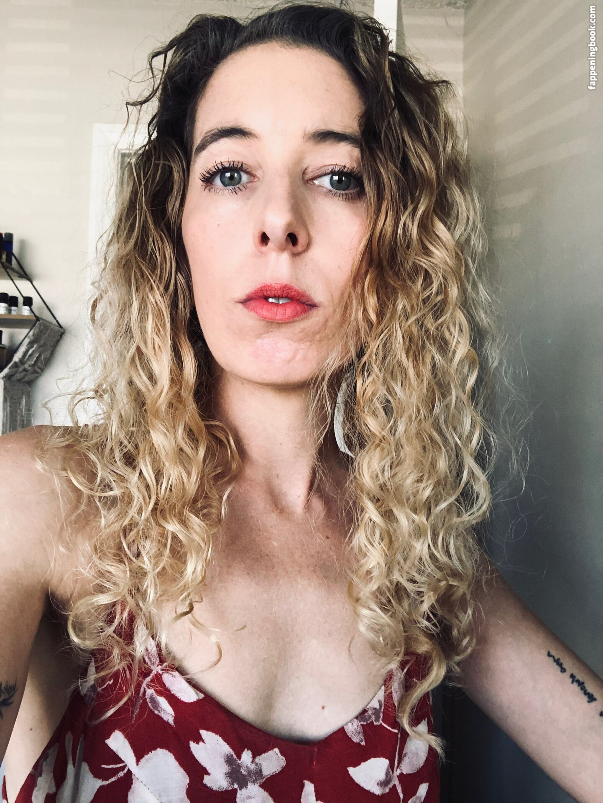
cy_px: 402
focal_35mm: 32
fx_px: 743
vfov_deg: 56.8
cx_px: 302
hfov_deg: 44.2
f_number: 2.2
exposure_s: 1/30
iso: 50
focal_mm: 2.87
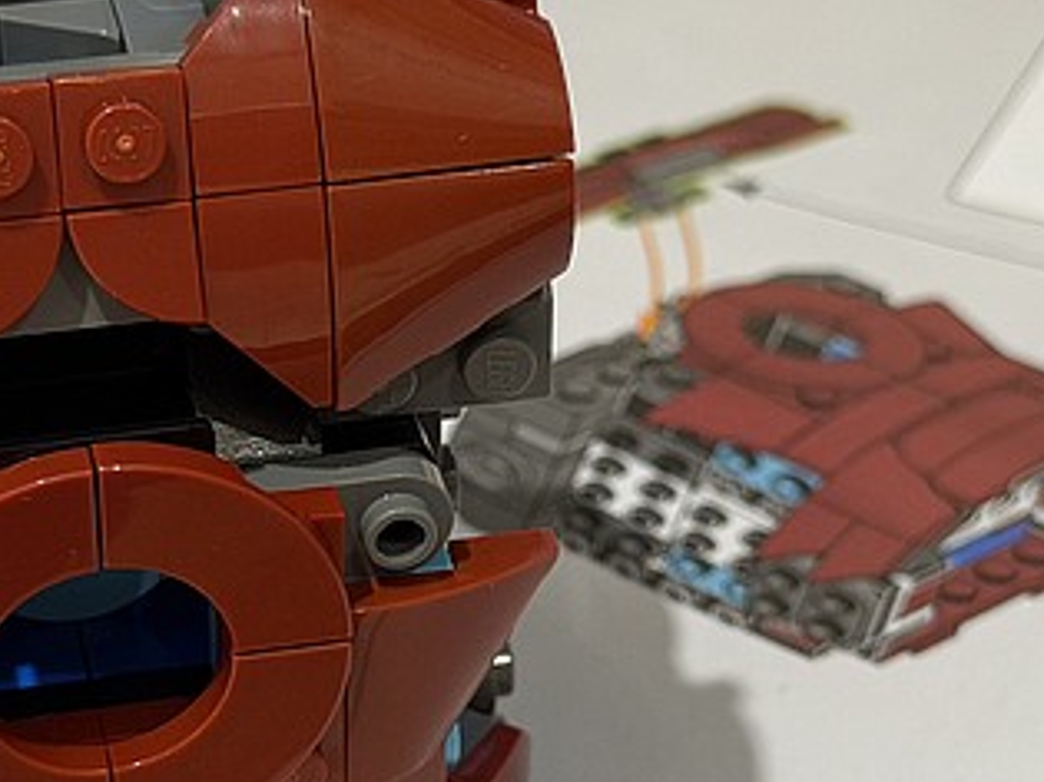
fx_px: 3588
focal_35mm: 119
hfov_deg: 16.6
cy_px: 439
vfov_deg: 12.4
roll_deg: -0.5
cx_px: 497
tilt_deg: -34.3
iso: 250
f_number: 1.78
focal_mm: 6.76
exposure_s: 1/60
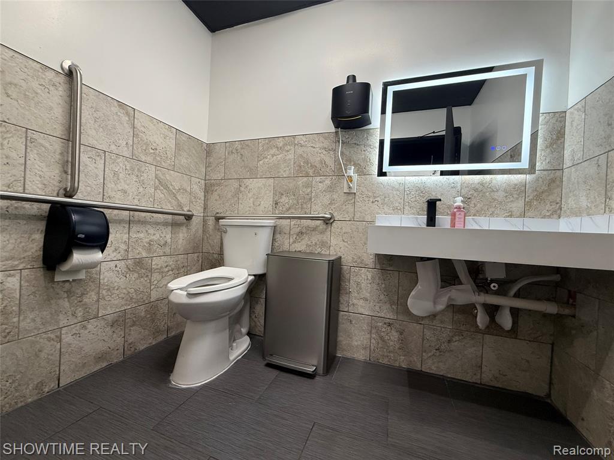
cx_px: 307
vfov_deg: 85.7
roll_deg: -3.2
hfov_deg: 102.1
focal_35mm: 14
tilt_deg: +0.2
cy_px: 230
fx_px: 248
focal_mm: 2.22
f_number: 2.2
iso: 200
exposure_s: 1/120
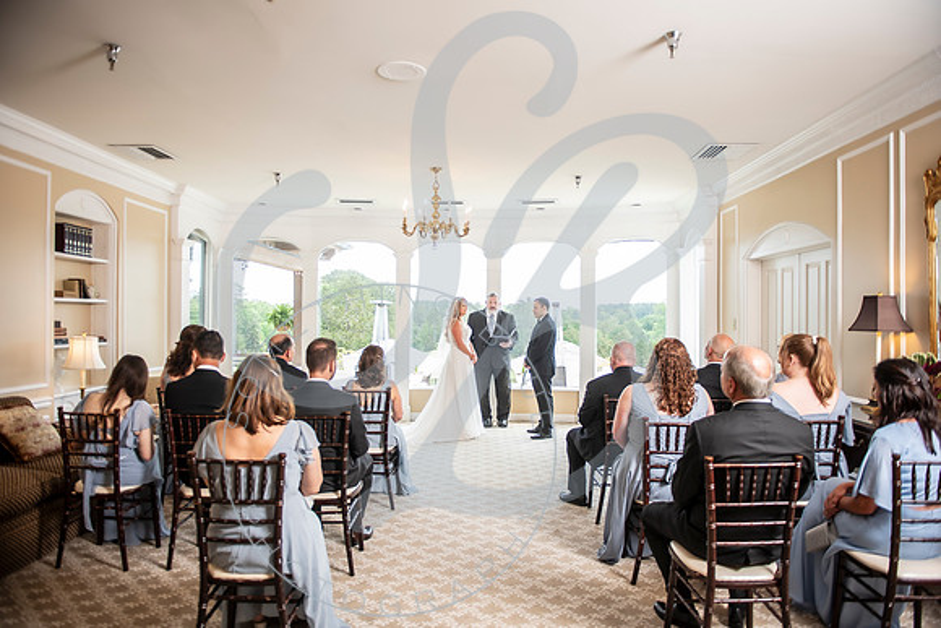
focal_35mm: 24
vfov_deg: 53.0
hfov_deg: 73.5
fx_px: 630
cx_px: 470
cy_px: 314
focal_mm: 24
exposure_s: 1/160
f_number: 2.8
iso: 200
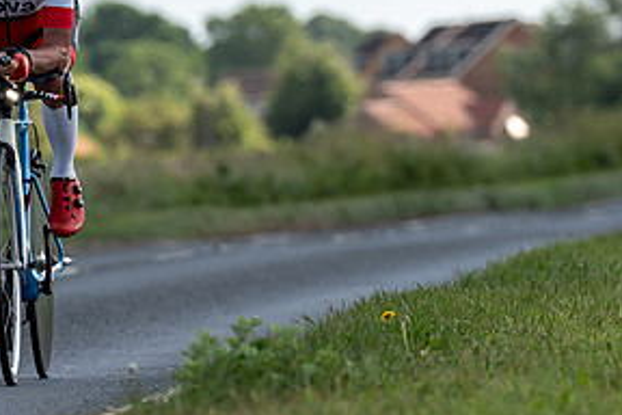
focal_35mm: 633
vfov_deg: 2.2
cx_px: 2
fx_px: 10936
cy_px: 217
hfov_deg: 3.3
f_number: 4
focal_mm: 180
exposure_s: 1/1000
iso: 125
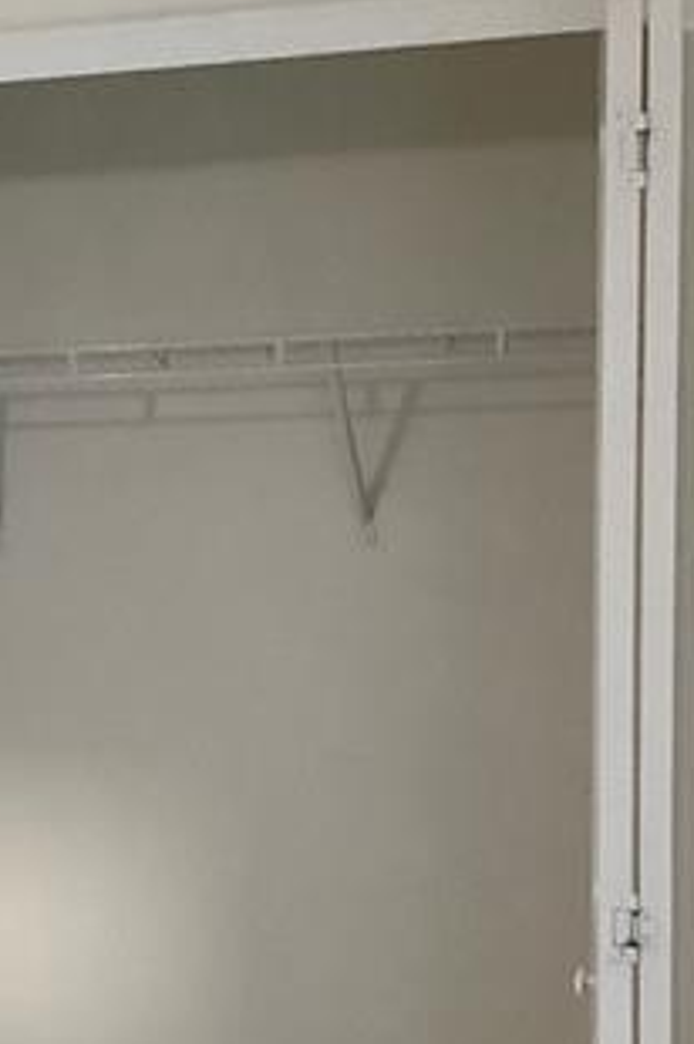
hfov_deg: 16.4
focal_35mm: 80
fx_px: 2318
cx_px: -111
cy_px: 741
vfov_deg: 25.2
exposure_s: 1/60
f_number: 2.4
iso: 250
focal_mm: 3.3
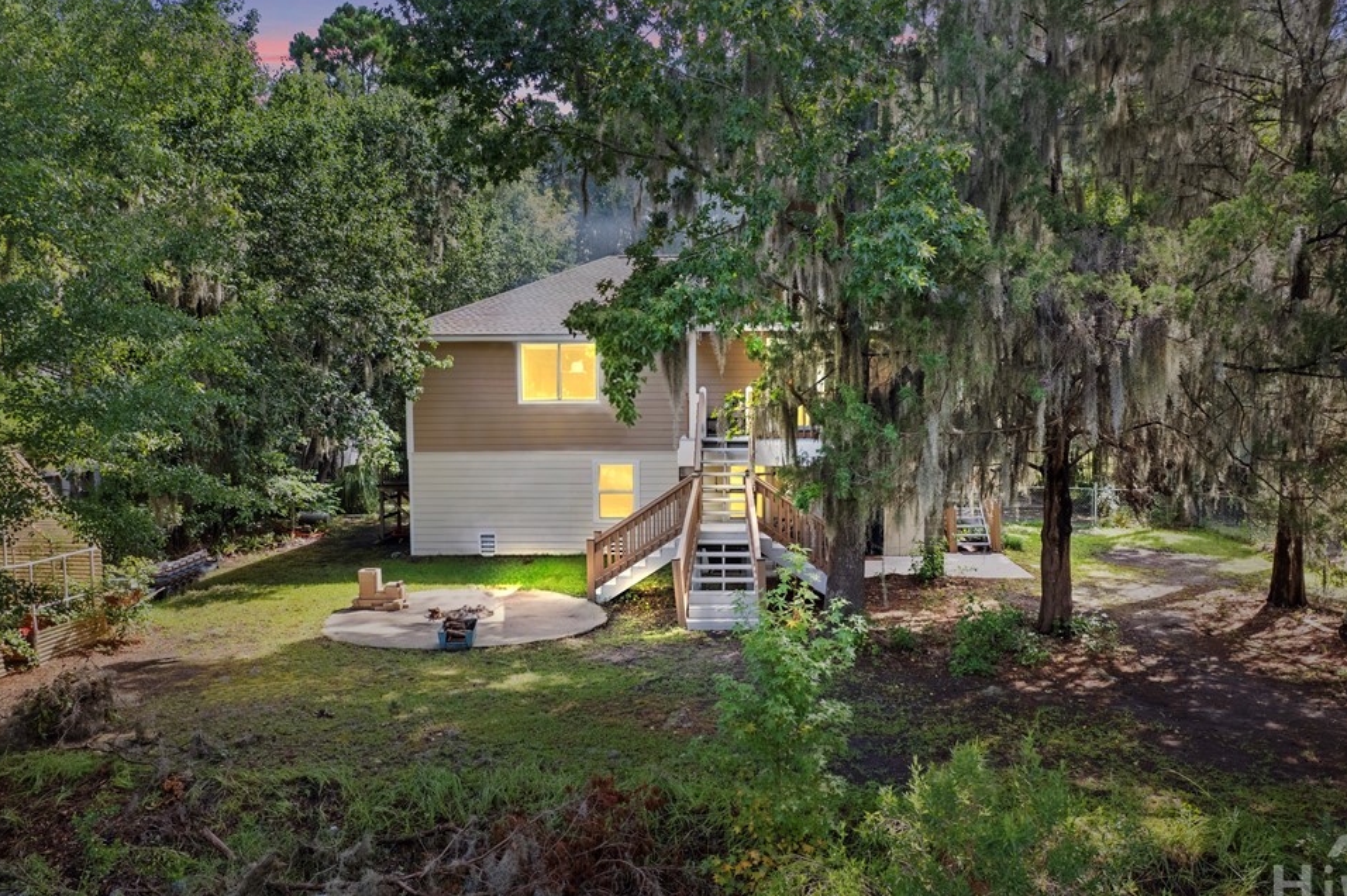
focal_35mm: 25
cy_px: 483
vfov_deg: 51.2
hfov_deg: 71.5
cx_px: 690
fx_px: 935
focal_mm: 8.38
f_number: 2.8
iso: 150
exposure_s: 1/160
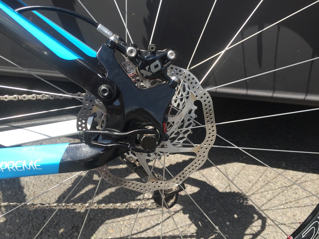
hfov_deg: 61.7
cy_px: 120
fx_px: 267
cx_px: 160
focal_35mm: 29
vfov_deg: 48.2
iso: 32
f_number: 2.2
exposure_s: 1/608
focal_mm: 4.15
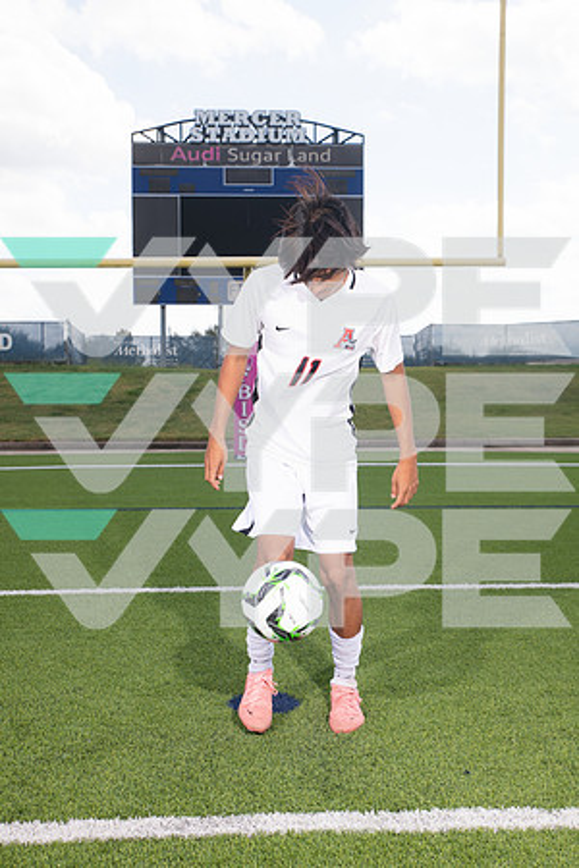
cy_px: 434
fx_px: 1013
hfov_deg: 31.9
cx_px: 290
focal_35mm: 42
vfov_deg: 46.4
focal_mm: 42
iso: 125
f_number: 7.1
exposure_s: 1/320
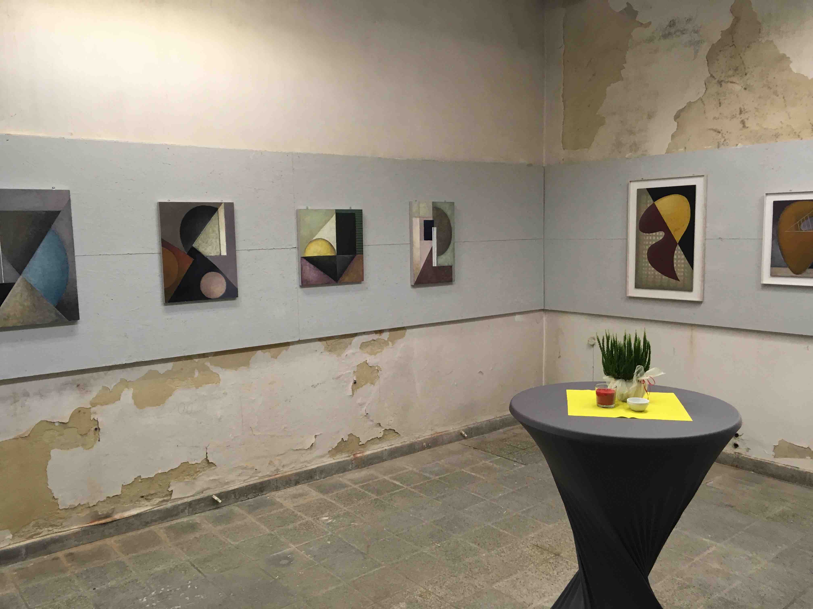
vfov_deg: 48.2
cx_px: 406
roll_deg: +3.7
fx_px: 681
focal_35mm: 29
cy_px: 304
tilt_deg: -8.1
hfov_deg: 61.7
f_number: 2.2
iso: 50
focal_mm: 4.15
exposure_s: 1/33
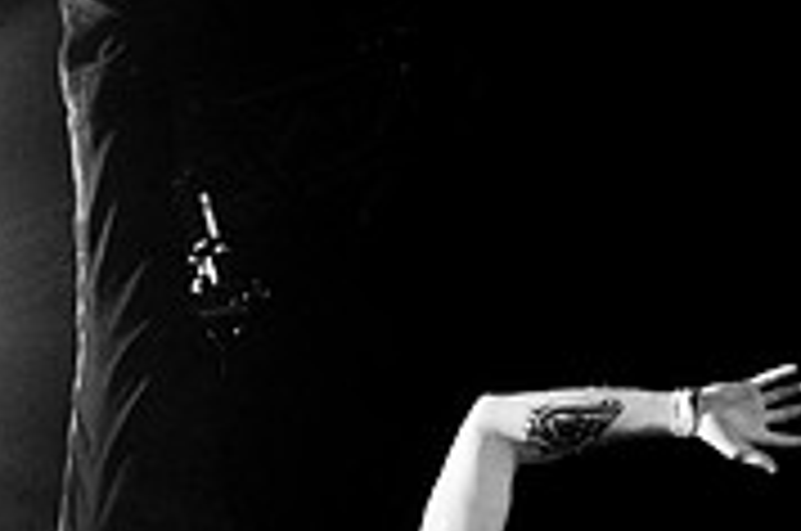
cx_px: 176
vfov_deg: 13.6
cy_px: 605
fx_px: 2177
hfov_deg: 20.6
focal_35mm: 98
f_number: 2.8
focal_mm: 20
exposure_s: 1/125
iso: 1000
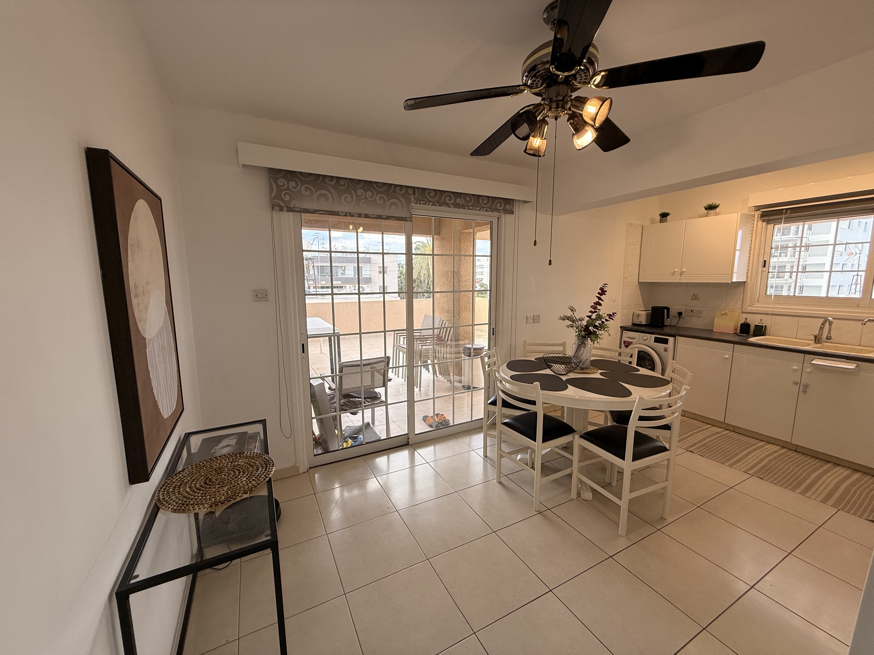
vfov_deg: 85.7
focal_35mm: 14
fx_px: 353
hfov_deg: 102.1
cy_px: 328
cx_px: 437
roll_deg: -0.2
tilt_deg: -7.5
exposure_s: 1/110
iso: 64
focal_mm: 2.22
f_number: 2.2
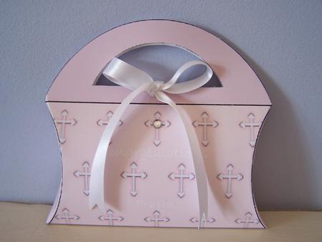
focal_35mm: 38
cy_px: 121
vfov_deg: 37.8
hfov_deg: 49.0
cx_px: 161
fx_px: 354
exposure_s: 1/60
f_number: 2.8
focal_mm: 6.3
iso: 80
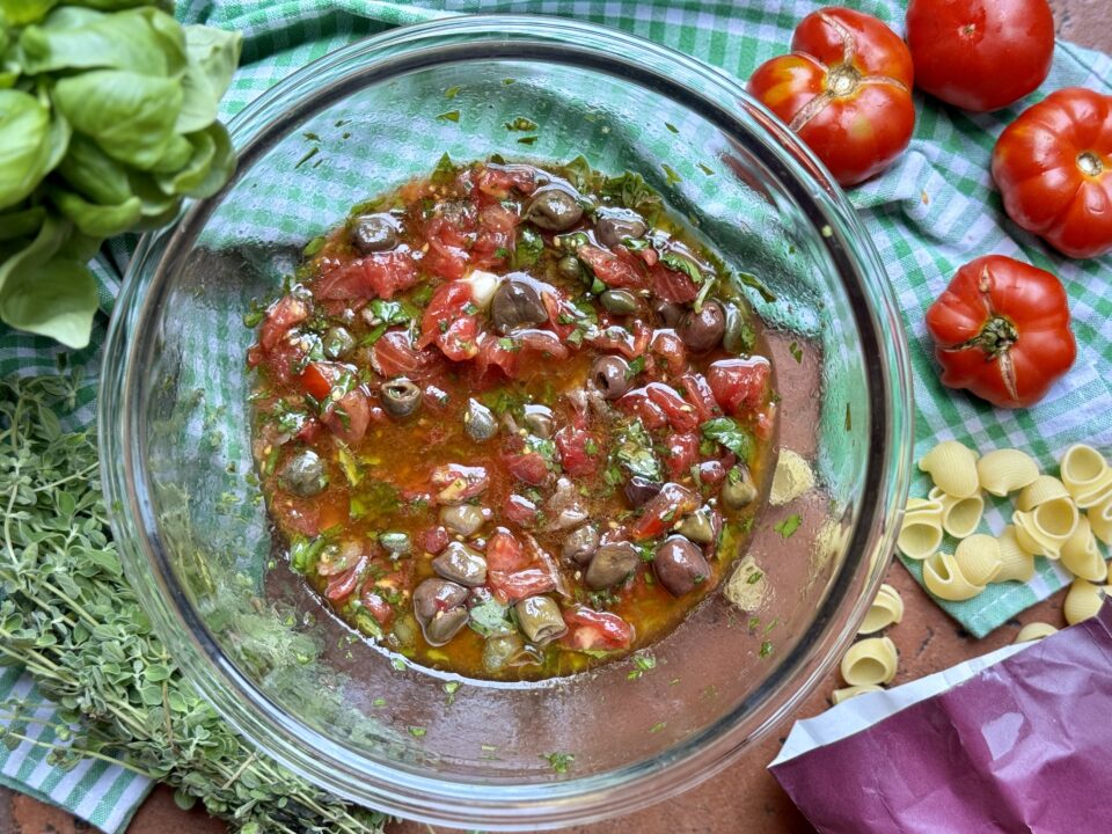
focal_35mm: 48
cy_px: 417
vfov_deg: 30.3
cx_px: 556
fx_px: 1542
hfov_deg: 39.7
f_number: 1.78
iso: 100
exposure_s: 1/60
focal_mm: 6.76
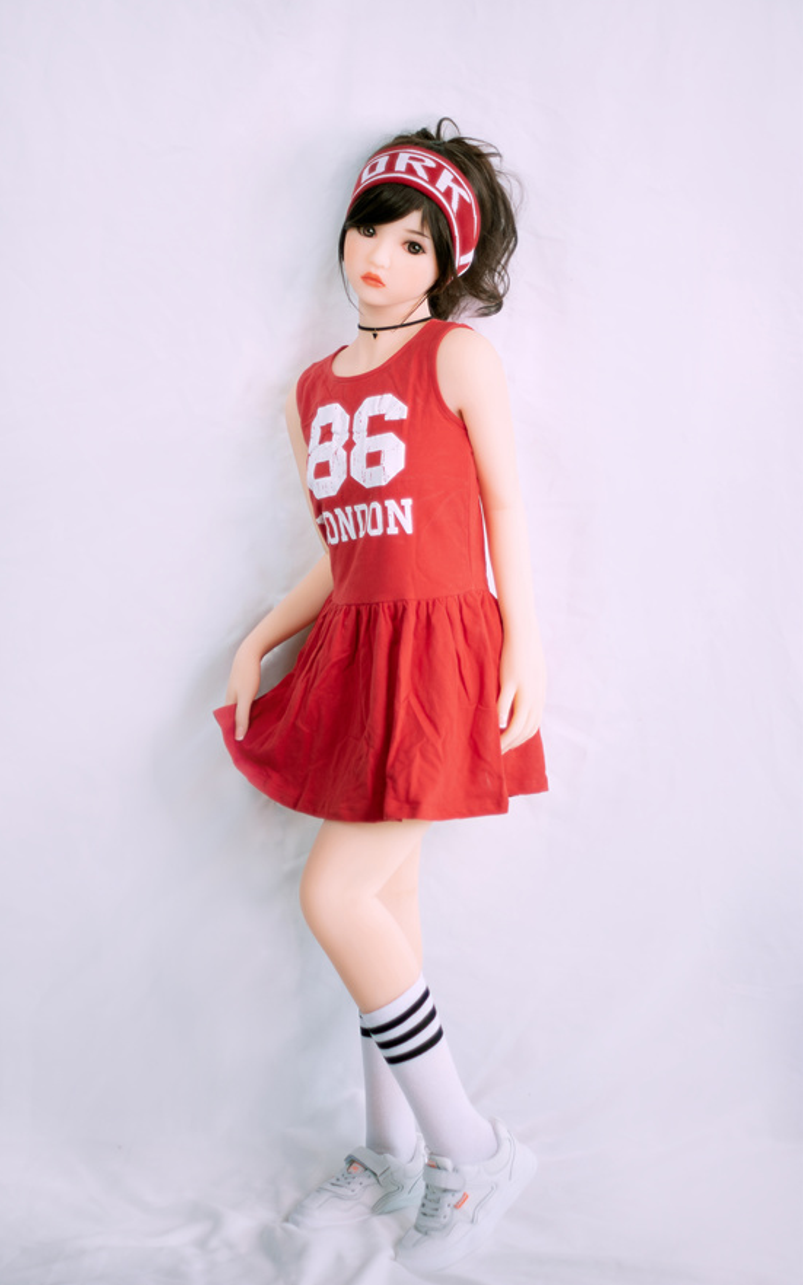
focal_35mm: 78
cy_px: 634
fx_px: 2732
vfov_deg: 26.5
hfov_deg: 16.7
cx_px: 373
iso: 100
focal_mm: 50
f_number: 1.4
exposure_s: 1/160
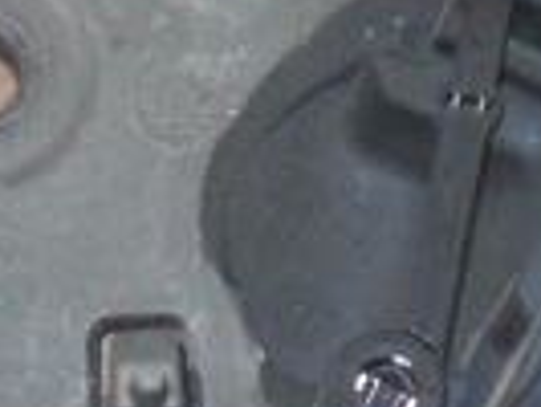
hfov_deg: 7.3
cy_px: 142
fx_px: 4208
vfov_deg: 5.5
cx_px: -45
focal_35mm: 269
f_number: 3
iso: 200
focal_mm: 6.3
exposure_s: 1/45
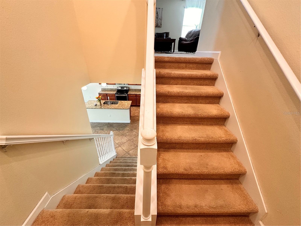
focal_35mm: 14
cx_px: 150
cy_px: 113
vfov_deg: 85.7
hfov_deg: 102.1
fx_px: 122
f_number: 2.2
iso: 250
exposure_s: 1/60
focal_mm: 2.22
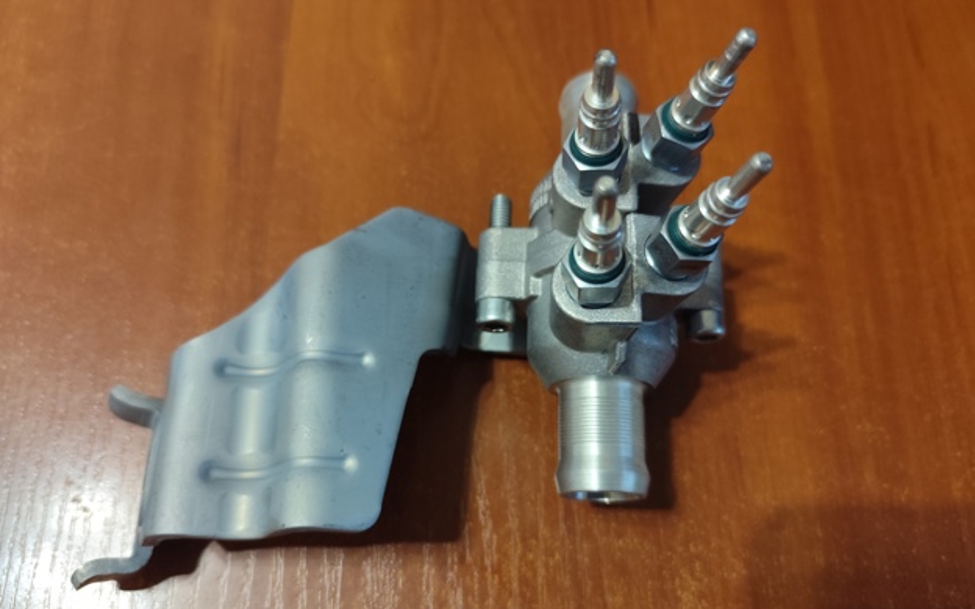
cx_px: 489
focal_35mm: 25
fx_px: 664
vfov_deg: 49.2
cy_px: 335
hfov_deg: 72.5
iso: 800
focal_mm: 6.19
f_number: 1.65
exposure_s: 1/33.3
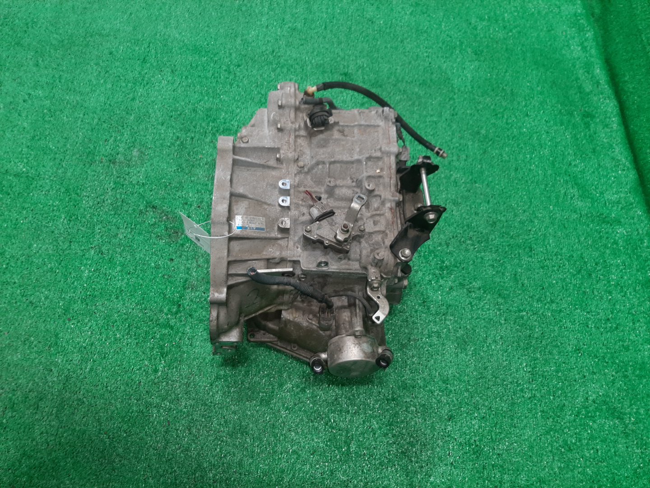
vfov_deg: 53.1
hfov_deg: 67.3
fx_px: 488
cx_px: 325
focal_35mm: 26
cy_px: 244
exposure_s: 1/50
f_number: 1.7
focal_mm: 3.93
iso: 111
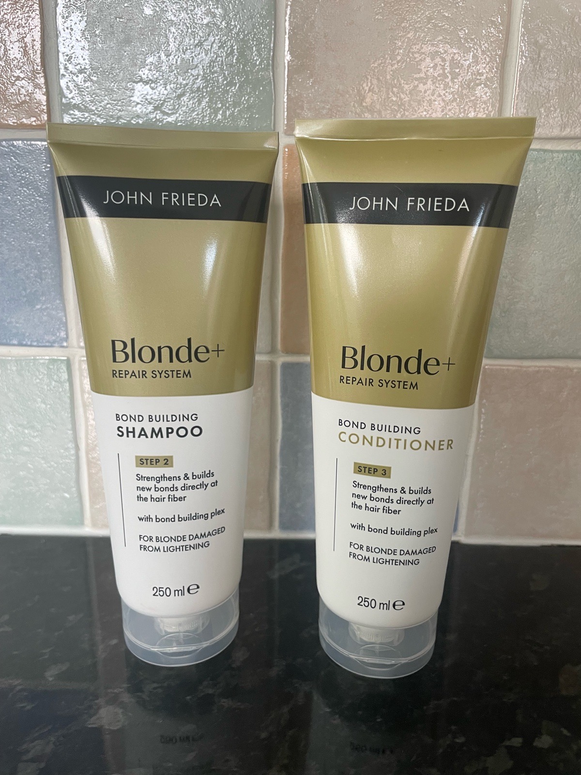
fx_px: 582
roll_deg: +0.4
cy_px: 388
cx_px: 290
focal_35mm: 26
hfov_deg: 53.1
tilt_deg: -15.9
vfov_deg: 67.3
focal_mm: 4.2
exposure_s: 1/80
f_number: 1.6
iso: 125
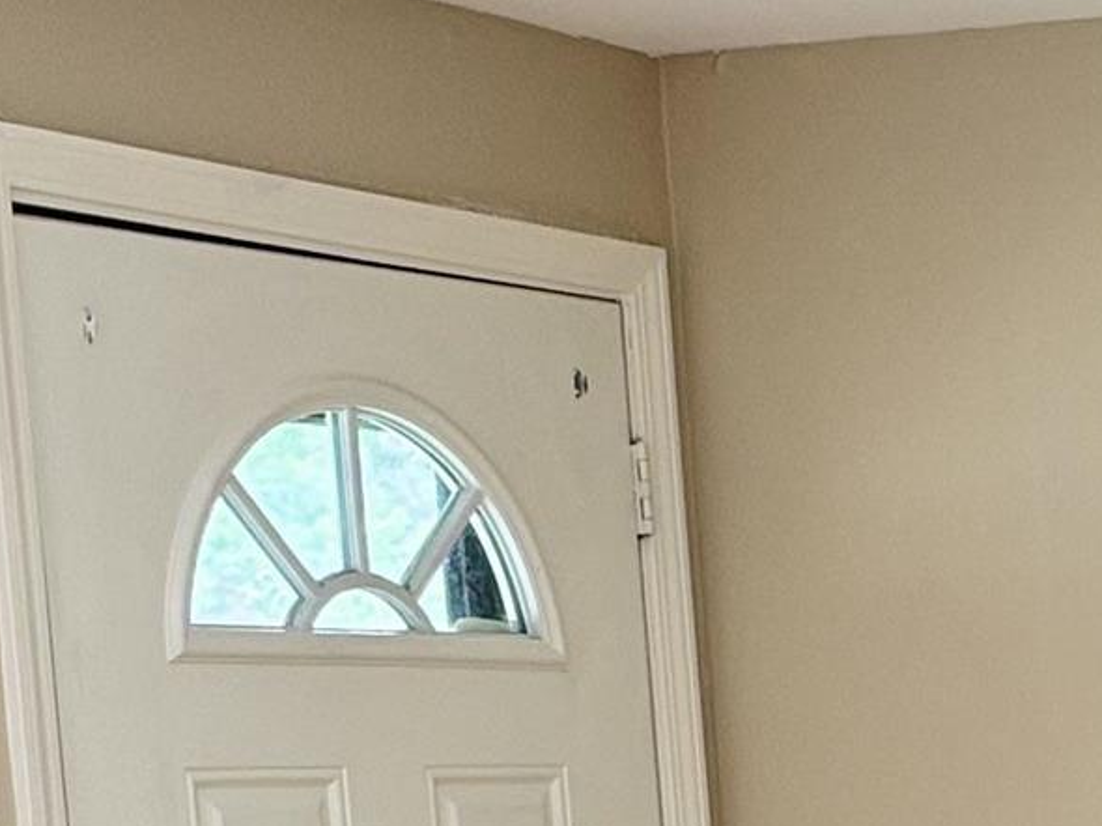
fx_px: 3978
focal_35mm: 125
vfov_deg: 11.0
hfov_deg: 14.2
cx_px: 1900
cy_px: 1495
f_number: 1.78
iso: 160
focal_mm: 6.76
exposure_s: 1/120
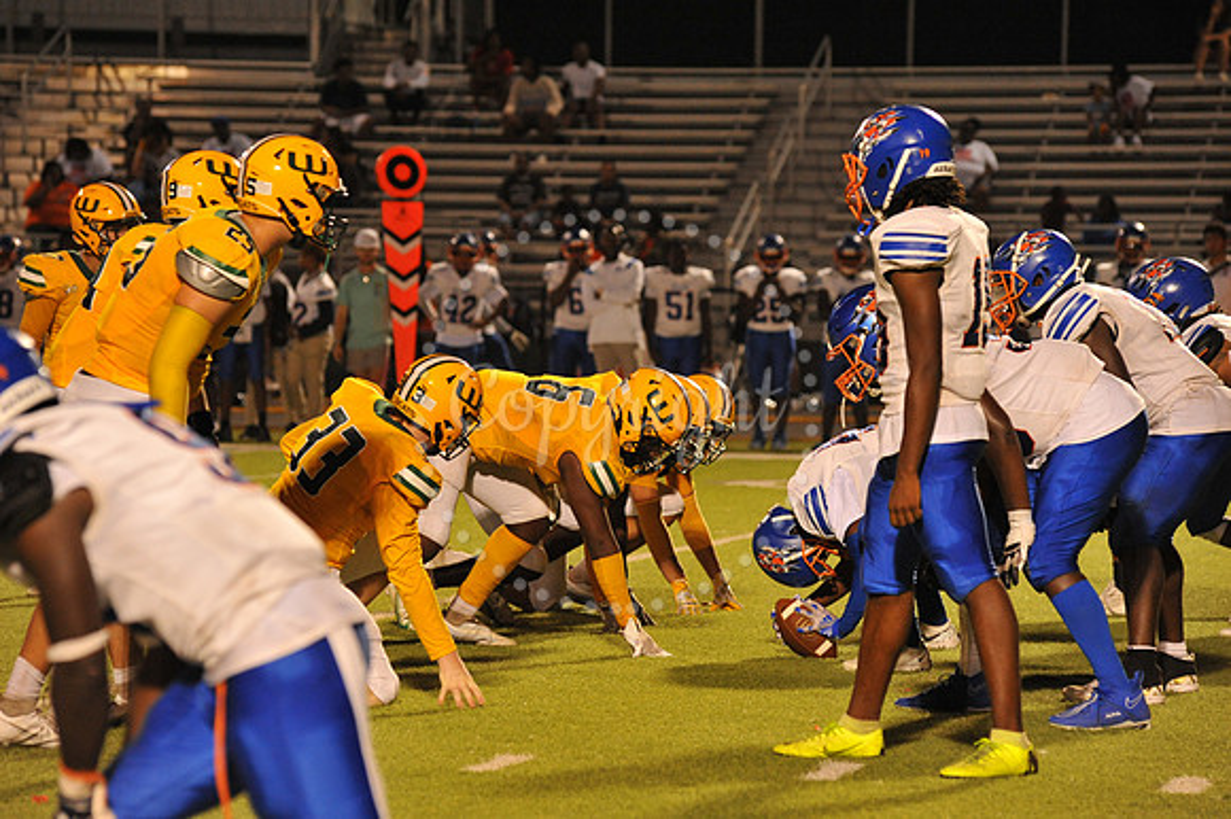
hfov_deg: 10.3
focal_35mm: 200
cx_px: 616
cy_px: 410
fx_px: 6835
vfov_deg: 6.9
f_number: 6.3
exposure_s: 1/160
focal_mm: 200
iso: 3200
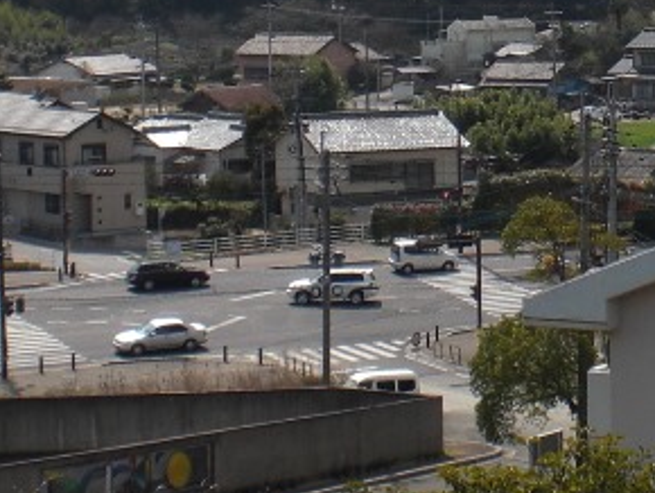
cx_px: 644
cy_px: 38
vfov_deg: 11.0
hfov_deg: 14.5
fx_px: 2538
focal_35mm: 134
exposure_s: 1/400
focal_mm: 6.3
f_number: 5.6
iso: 64
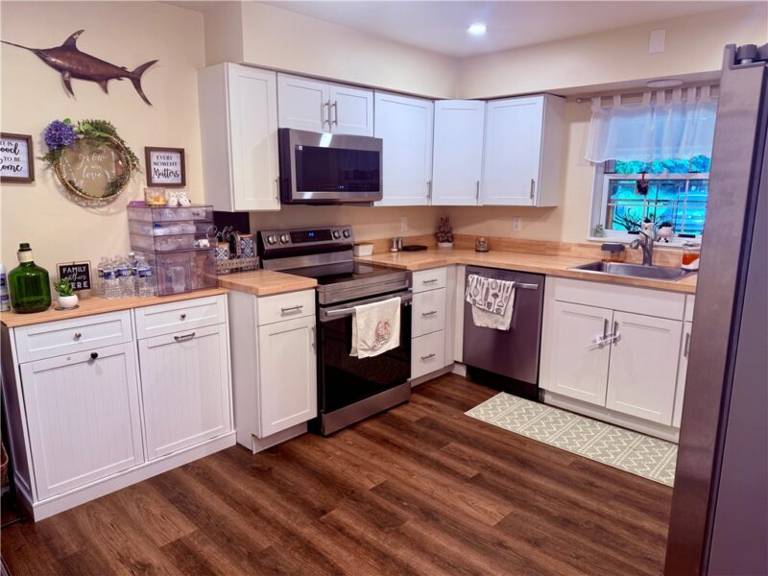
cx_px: 384
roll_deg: +0.0
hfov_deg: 71.6
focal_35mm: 24
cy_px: 288
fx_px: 532
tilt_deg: -11.0
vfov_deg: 56.8
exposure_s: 1/60
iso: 125
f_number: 1.78
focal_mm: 6.76
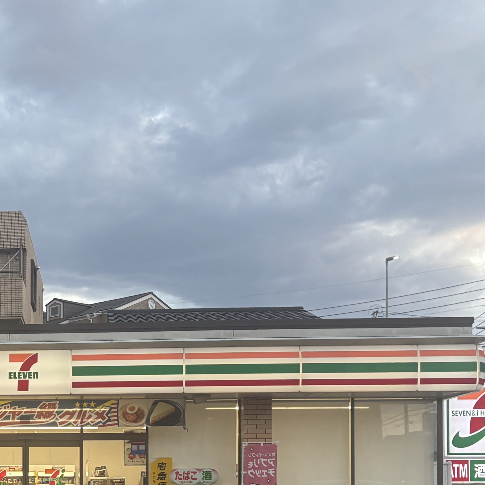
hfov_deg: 25.5
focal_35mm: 63
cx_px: -35
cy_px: 468
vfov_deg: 26.1
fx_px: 999
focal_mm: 5.96
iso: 100
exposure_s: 1/120
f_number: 1.6
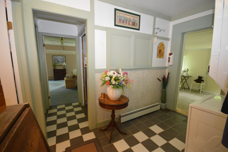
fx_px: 95
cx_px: 114
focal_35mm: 15
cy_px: 76
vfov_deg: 77.2
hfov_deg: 100.4
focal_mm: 10
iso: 2500
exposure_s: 1/60
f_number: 4
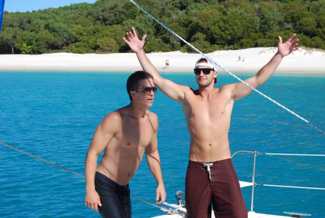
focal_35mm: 68
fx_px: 610
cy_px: 109
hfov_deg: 29.8
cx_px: 162
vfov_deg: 20.2
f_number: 8
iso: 100
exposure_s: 1/250
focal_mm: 45
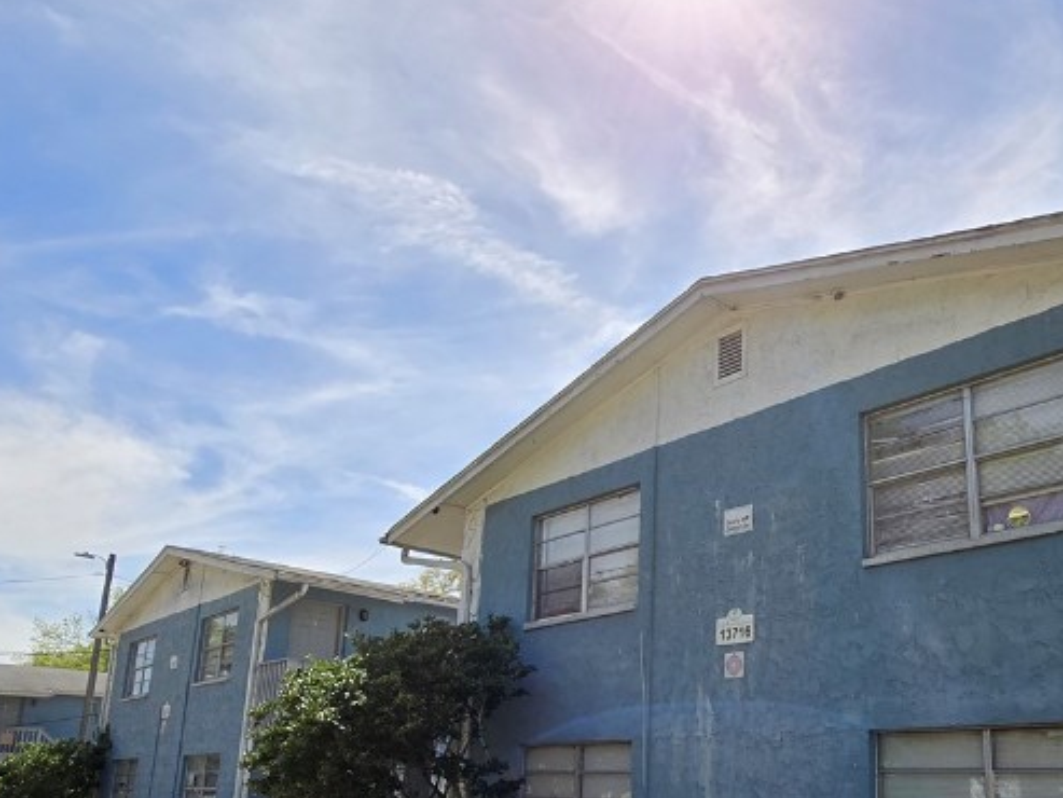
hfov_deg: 63.7
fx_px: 829
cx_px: 705
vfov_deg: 49.8
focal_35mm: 27
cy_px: 574
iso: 50
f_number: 2.2
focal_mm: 2.2
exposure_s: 1/2874
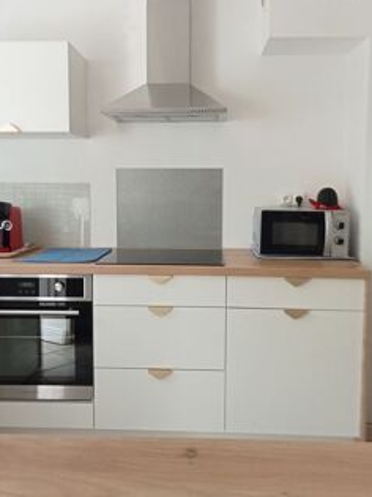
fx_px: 545
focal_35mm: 38
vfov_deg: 48.9
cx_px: 186
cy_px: 228
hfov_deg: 37.7
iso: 109
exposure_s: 1/50
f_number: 2.2
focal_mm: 3.46
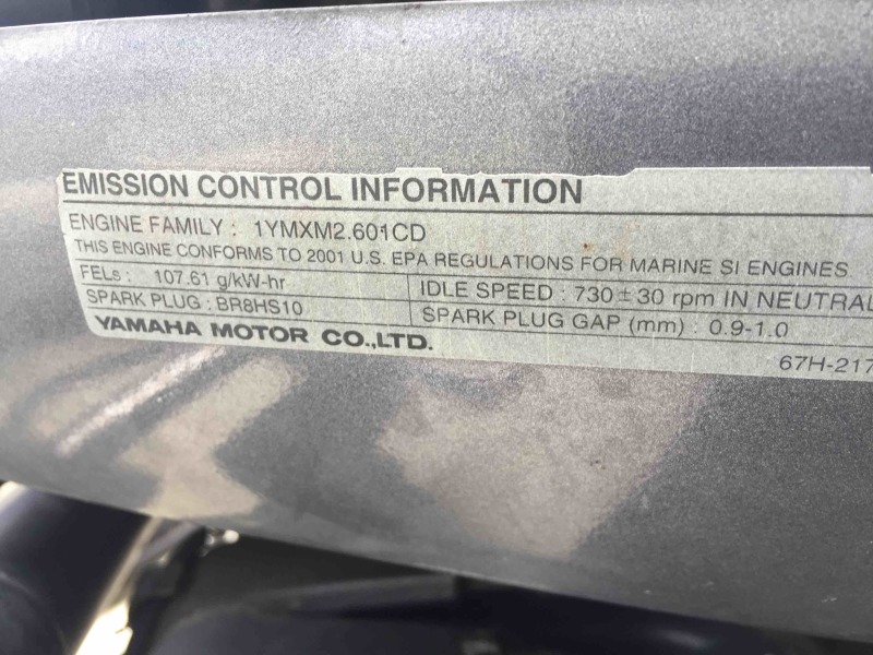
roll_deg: +0.0
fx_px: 731
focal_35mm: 29
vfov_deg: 48.2
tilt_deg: -11.5
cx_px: 436
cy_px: 328
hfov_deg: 61.7
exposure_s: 1/120
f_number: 2.2
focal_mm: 4.15
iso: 32
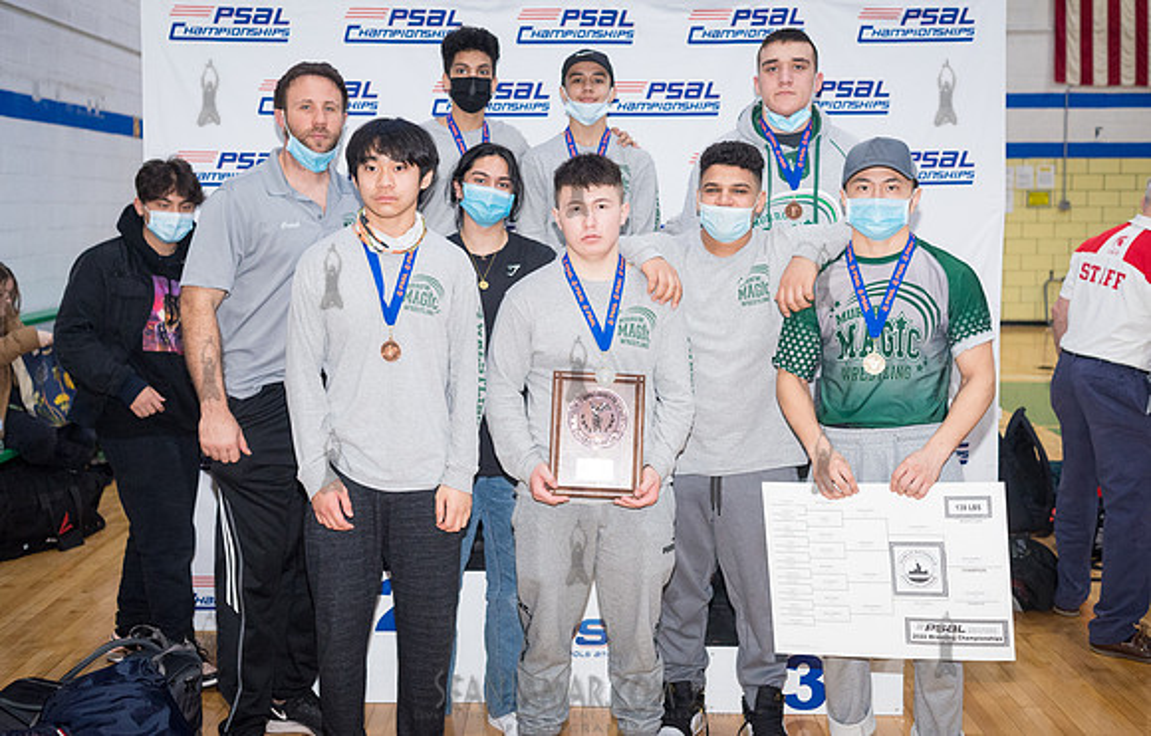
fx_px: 1277
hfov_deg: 48.5
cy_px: 297
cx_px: 582
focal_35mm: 40
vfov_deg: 32.1
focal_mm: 35
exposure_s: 1/400
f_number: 4
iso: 4000
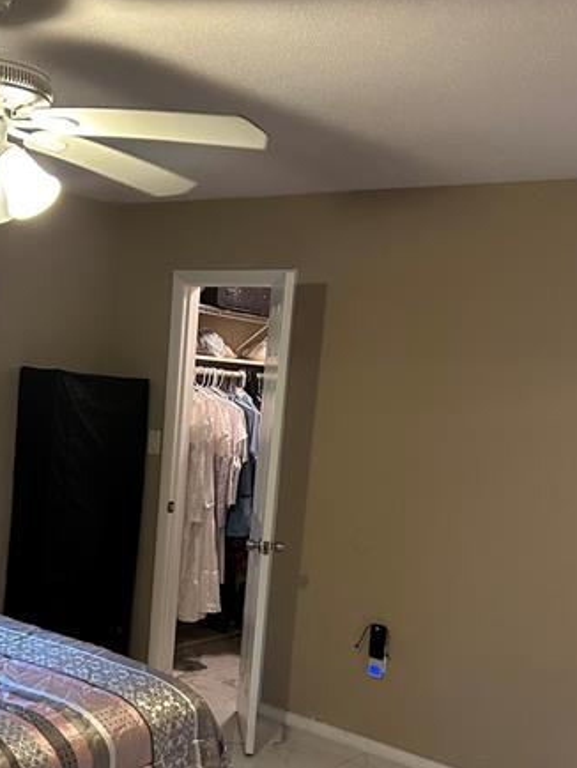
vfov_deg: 40.6
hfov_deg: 31.2
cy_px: 527
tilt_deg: -8.8
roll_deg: -4.5
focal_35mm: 46
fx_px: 1021
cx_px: 179
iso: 320
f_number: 1.5
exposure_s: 1/60
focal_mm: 5.7
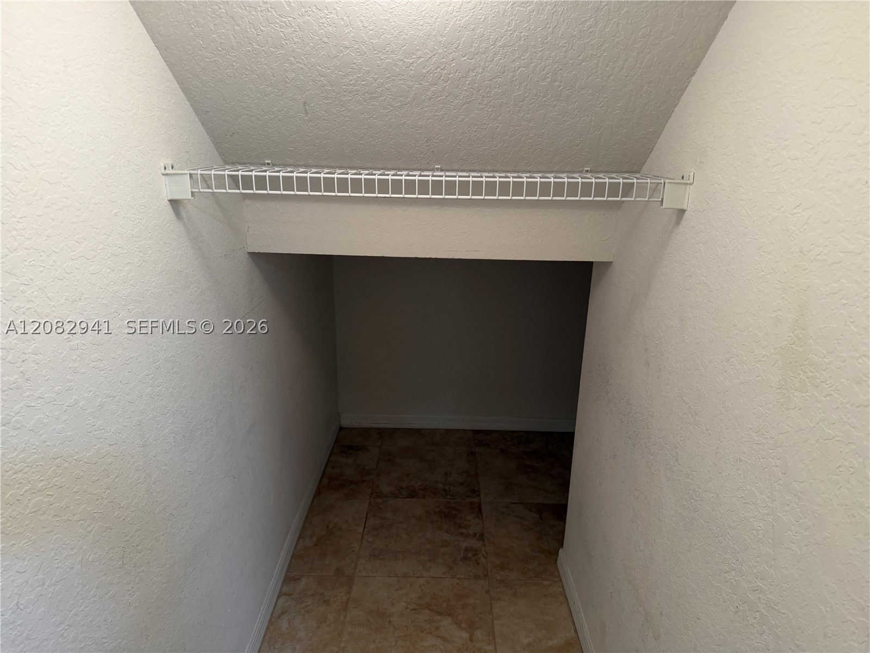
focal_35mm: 24
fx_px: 603
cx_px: 435
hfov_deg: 71.6
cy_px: 326
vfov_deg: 56.8
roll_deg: -1.6
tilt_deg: -16.2
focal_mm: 6.76
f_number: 1.78
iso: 200
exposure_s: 1/120
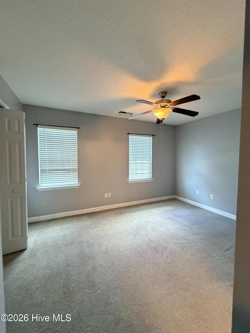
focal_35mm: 14
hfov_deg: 85.7
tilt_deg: -4.0
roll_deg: -1.2
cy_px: 166
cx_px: 125
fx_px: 135
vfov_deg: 102.1
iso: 500
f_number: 2.2
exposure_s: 1/60
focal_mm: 2.22
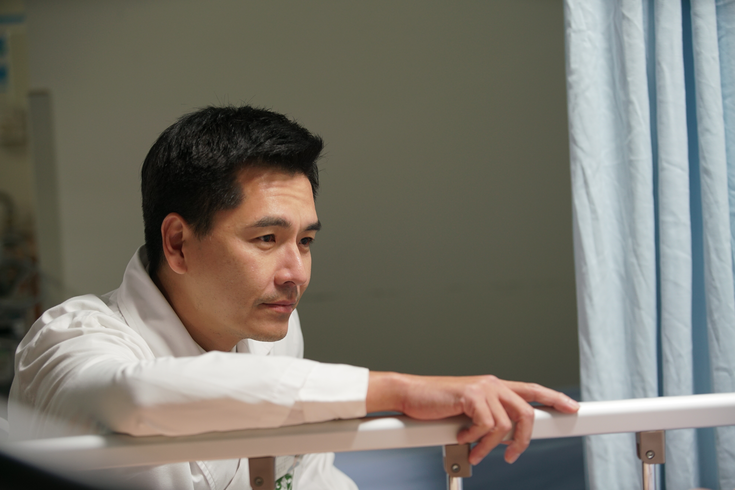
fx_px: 1939
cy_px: 245
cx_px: 368
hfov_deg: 21.5
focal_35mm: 95
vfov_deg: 14.4
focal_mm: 95
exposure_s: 1/125
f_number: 3.2
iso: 640
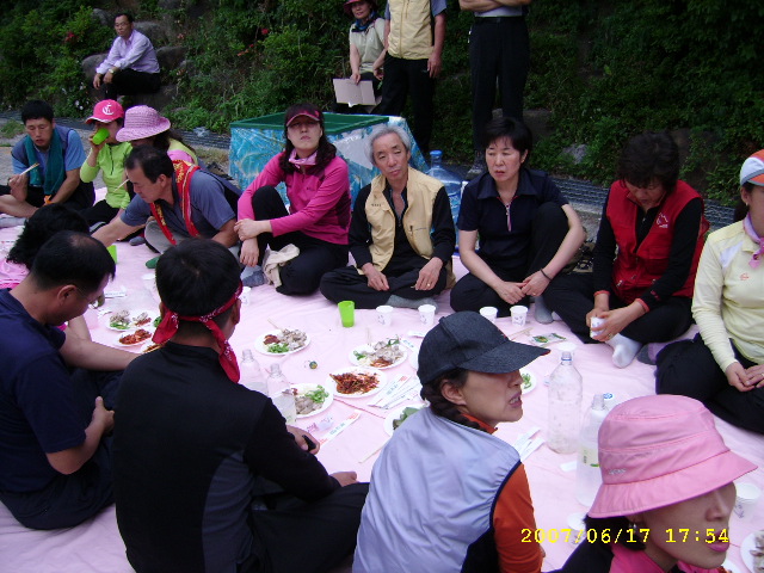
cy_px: 286
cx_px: 382
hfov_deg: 52.6
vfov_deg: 40.7
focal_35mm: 35
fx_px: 772
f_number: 2.8
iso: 100
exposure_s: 1/114
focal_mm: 5.95
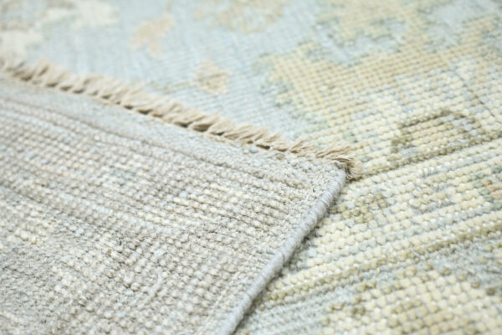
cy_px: 168
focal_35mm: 52
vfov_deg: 26.0
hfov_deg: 38.2
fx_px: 725
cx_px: 251
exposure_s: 1/30
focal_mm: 52
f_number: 4
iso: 125
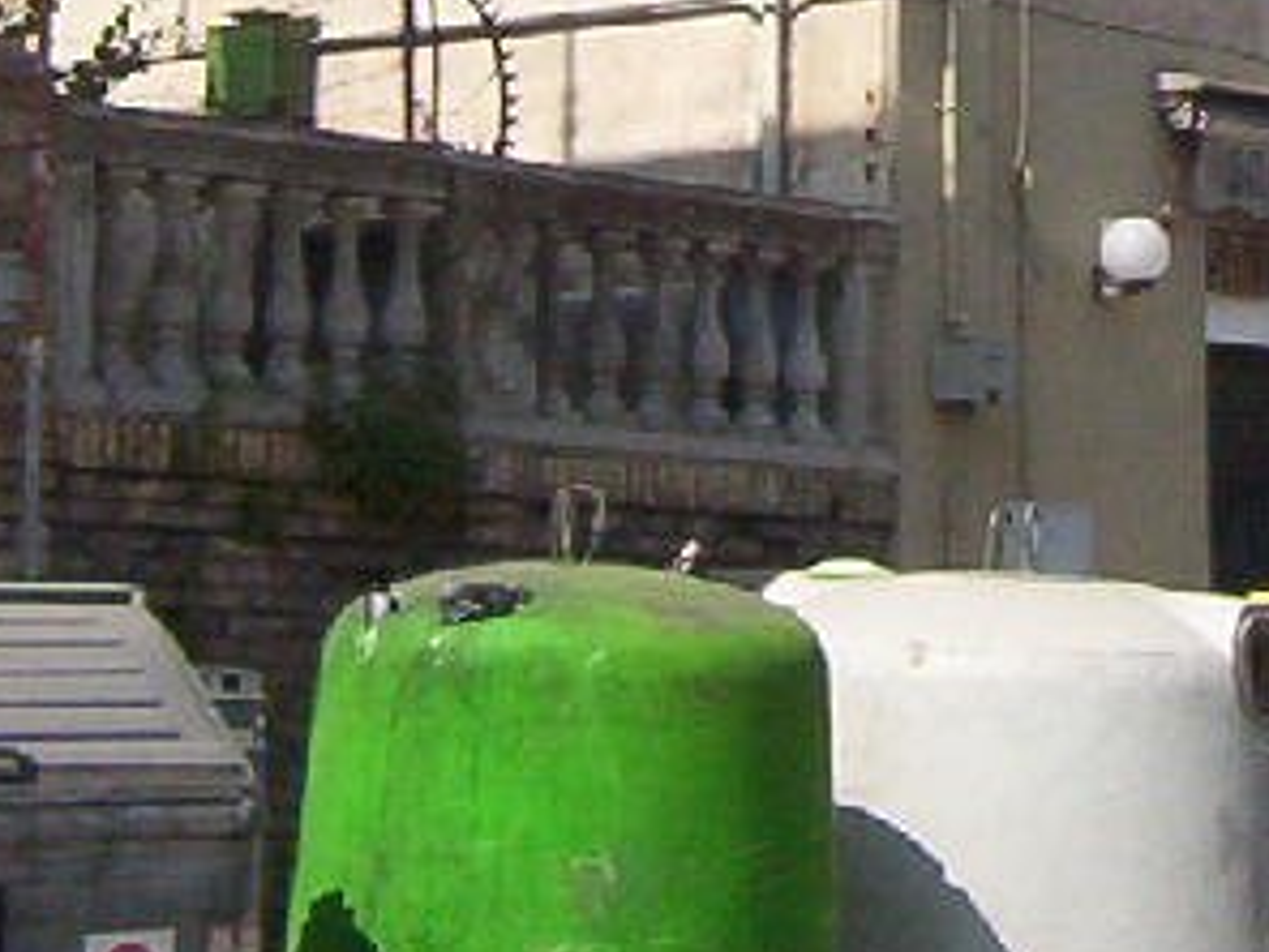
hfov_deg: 13.6
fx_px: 5279
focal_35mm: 144
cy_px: -480
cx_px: 1140
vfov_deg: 10.0
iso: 100
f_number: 5.24
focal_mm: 5.54
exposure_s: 1/854
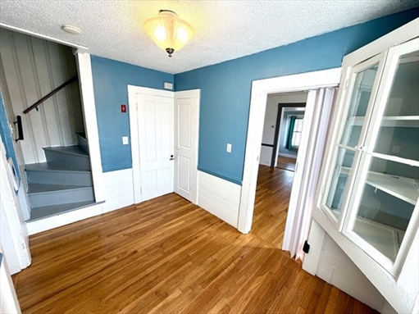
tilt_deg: -12.7
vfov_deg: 85.7
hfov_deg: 102.1
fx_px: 169
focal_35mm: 14
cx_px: 210
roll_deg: -1.1
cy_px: 157
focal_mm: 2.22
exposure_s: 1/120
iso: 64
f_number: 2.2
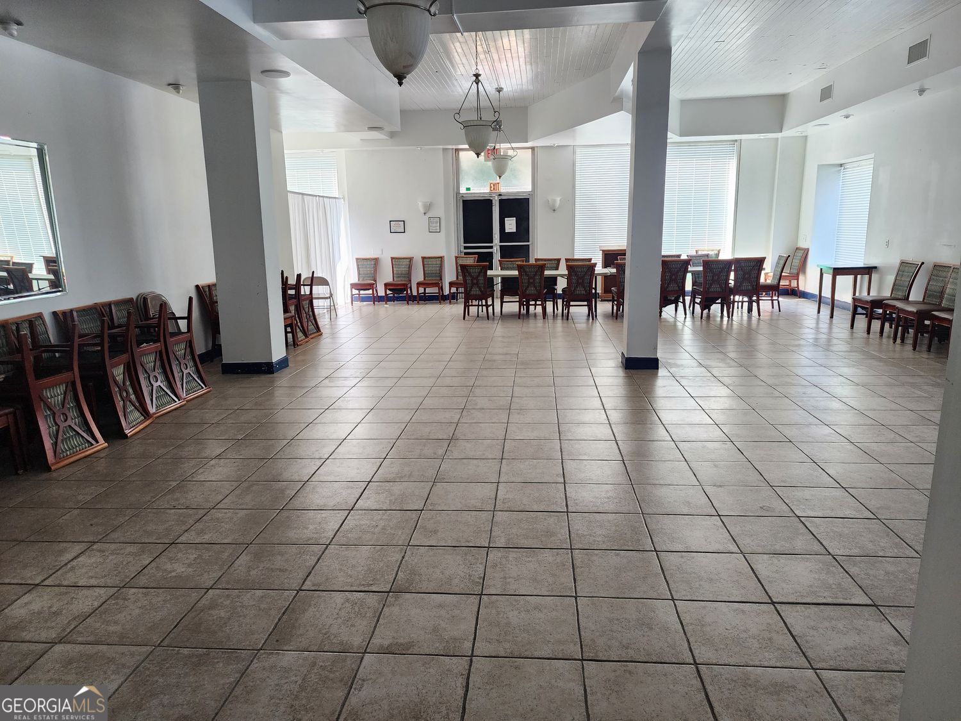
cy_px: 360
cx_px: 480
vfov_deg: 58.9
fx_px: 639
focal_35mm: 23
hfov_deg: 73.9
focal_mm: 6.4
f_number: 1.8
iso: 250
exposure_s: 1/120
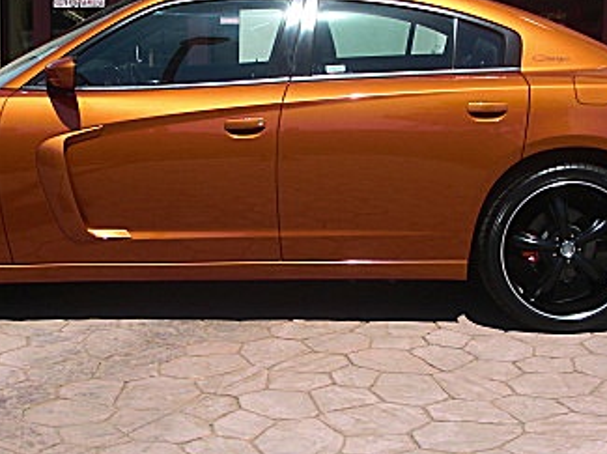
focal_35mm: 71
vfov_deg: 20.7
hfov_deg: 27.4
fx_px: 1244
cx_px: 269
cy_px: 258
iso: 50
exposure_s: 1/200
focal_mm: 6.3
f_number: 7.9
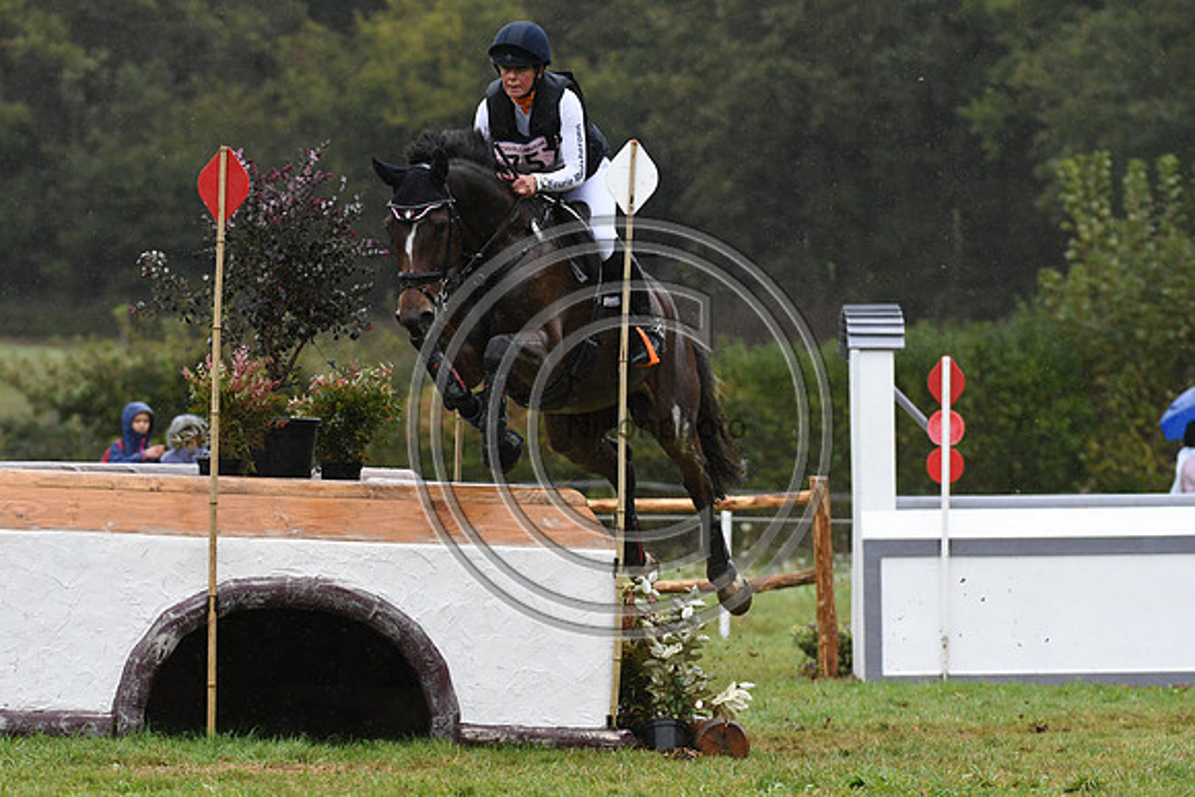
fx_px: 9960
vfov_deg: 4.6
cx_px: 598
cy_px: 398
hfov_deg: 6.9
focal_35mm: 300
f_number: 4.5
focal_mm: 200
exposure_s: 1/1250
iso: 1600
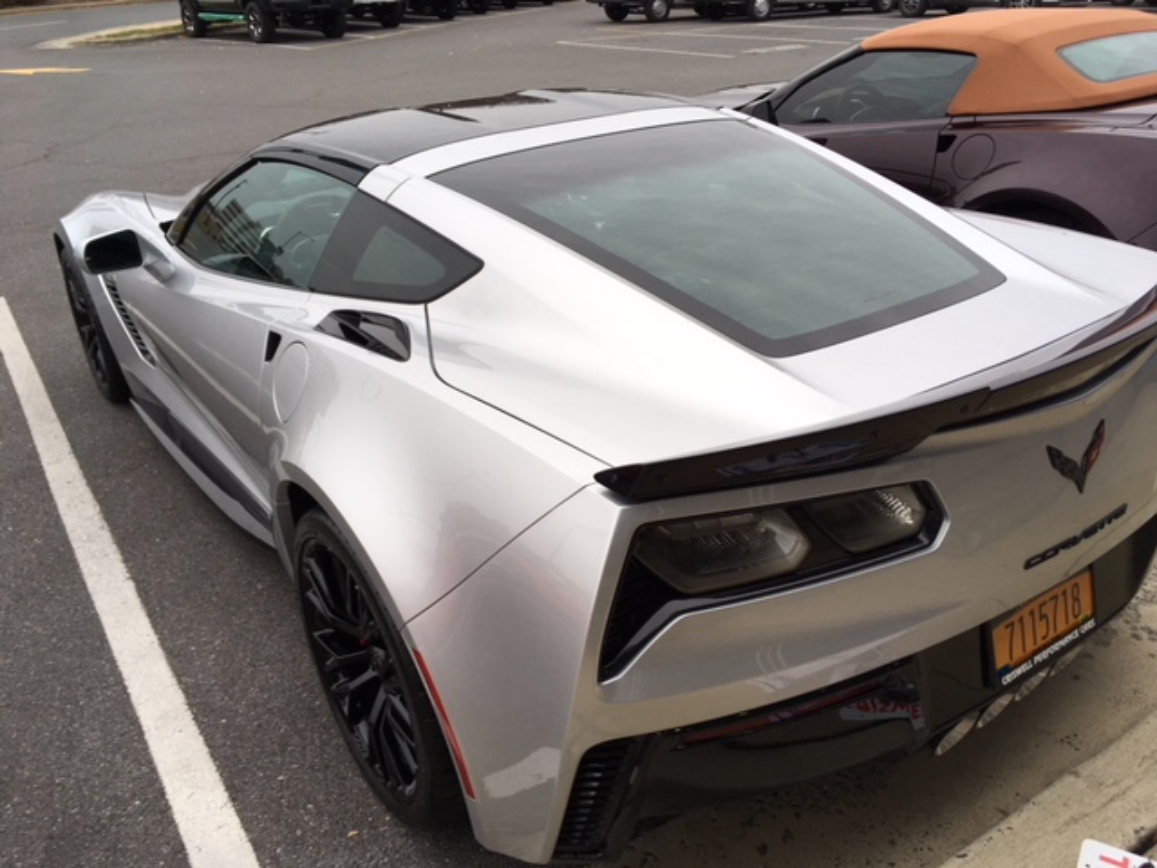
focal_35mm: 29
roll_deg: +2.5
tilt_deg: -26.5
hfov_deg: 61.7
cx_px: 578
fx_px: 969
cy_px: 434
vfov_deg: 48.2
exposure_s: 1/243
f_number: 2.2
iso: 25
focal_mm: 4.15
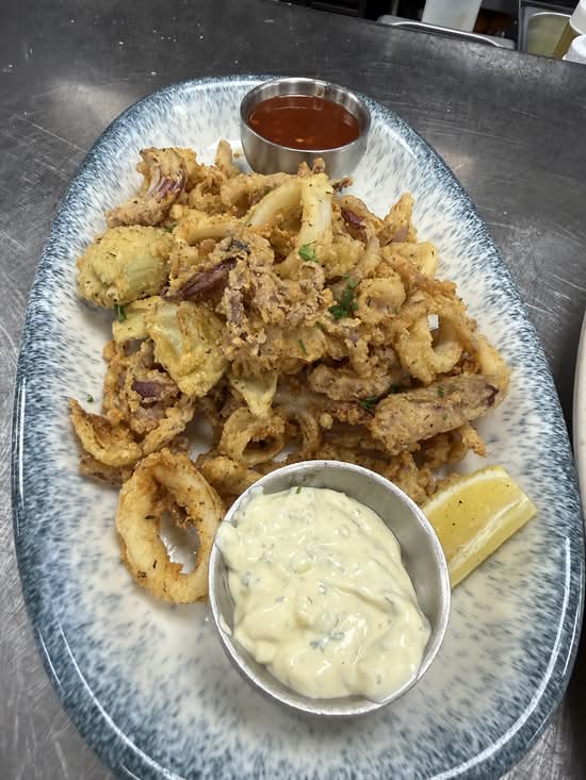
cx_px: 293
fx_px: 542
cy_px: 390
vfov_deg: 71.6
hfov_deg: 56.8
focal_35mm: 24
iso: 160
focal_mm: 2.22
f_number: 2.2
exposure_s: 1/120
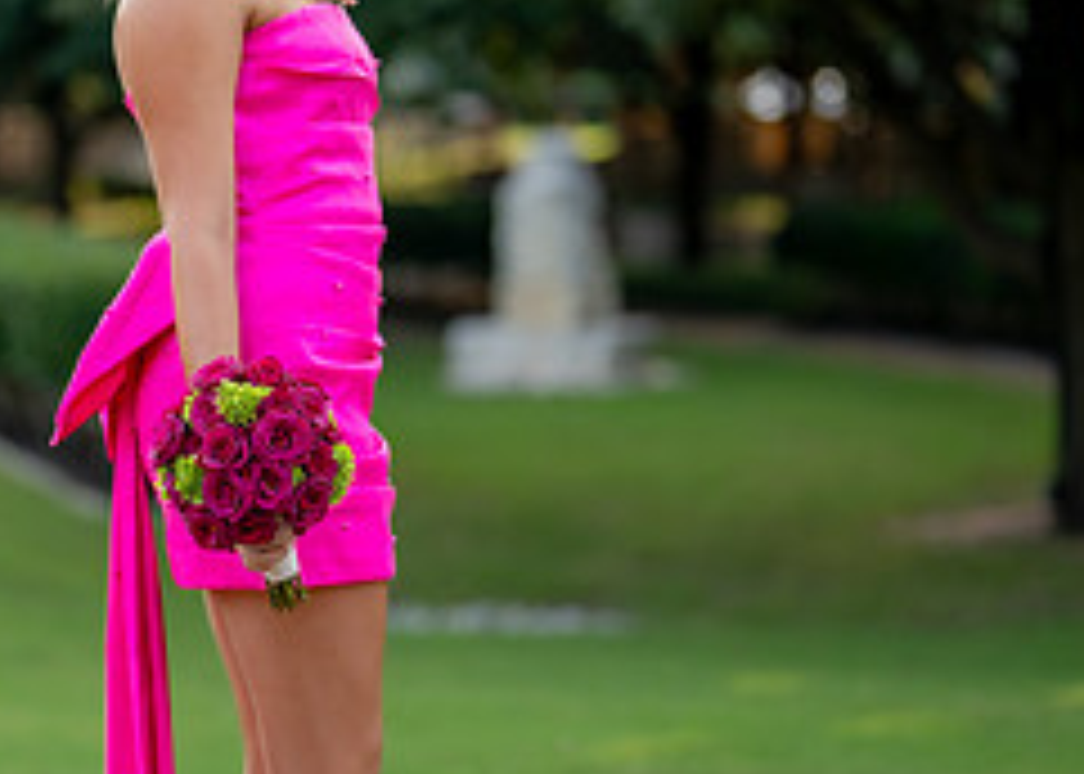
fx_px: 4186
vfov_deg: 10.6
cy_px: 442
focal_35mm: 136
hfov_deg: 14.7
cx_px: 295
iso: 200
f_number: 1.2
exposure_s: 1/2000
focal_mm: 50
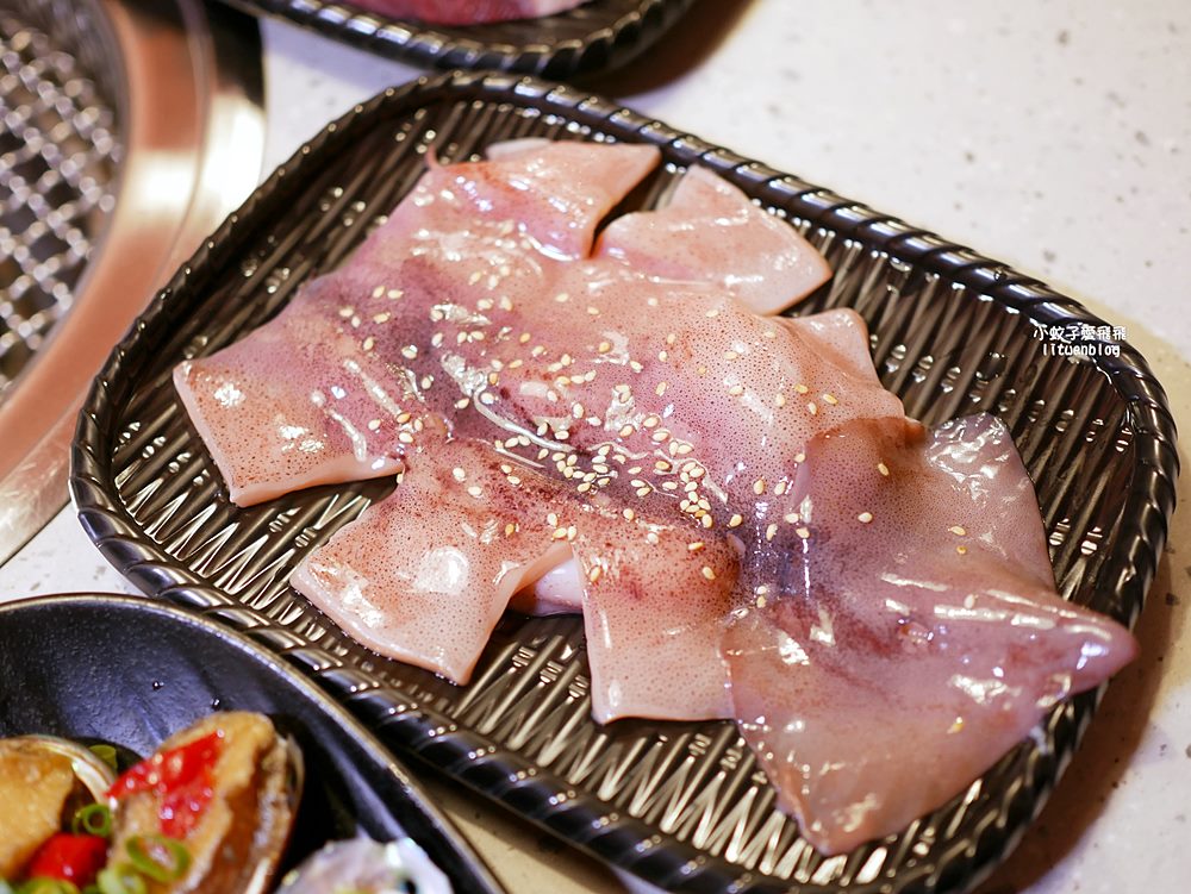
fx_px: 1721
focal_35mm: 50
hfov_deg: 38.2
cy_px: 447
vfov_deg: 29.1
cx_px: 596
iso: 400
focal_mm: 25
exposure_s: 1/60
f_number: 1.8
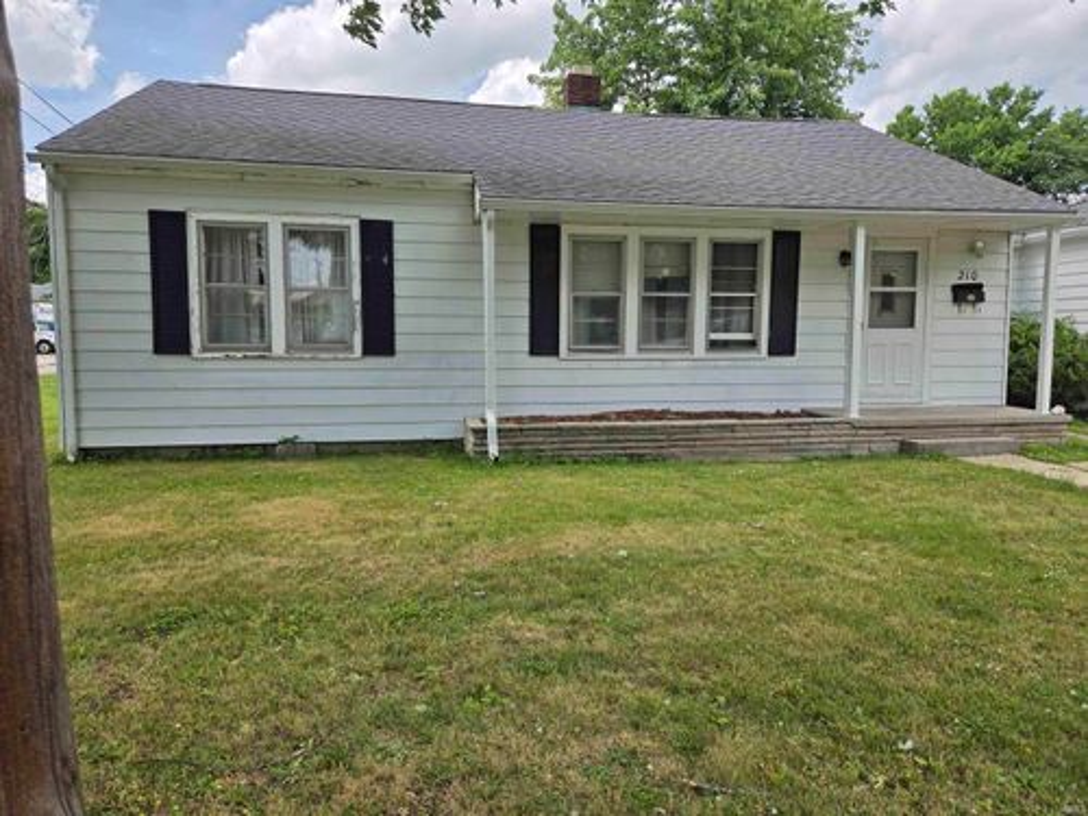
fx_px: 723
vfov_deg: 58.9
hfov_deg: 73.9
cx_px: 544
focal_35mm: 23
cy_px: 408
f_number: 1.8
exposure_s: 1/1328
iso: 25
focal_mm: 5.4
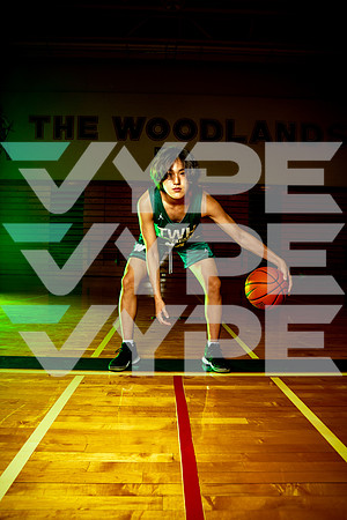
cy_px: 260
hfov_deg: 53.1
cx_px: 174
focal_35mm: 24
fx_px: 347
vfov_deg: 73.7
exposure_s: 1/250
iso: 200
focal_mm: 24
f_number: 5
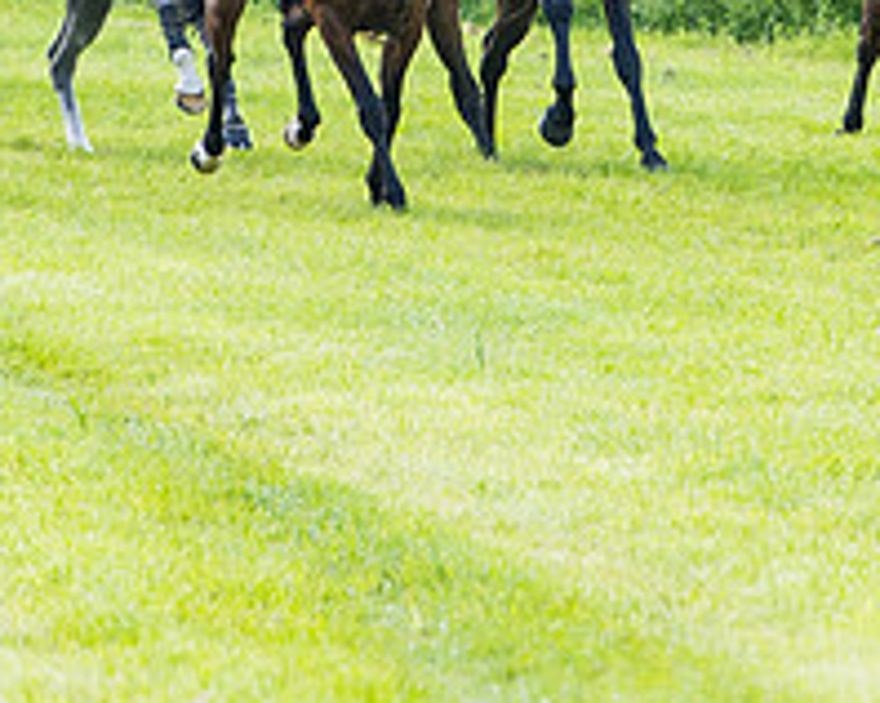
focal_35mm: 951
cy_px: -170
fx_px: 24744
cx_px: 558
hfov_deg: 2.0
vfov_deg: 1.6
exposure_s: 1/1250
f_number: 4
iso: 400
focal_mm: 185
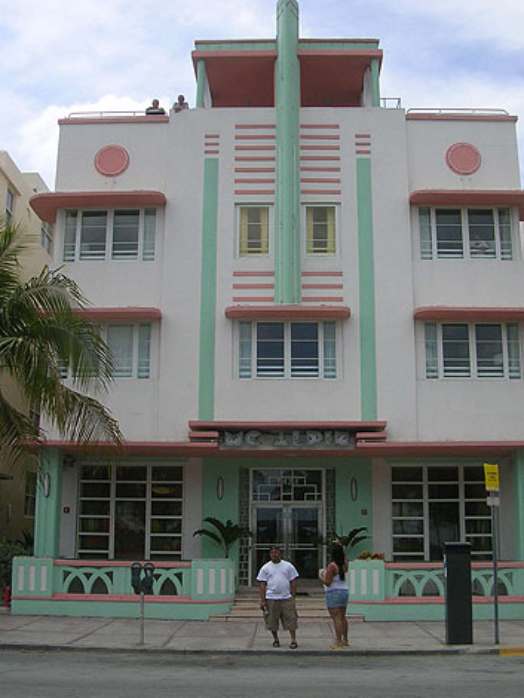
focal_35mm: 42
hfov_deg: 34.4
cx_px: 278
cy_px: 368
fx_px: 847
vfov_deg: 44.8
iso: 50
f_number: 2.8
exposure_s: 1/1144
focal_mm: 5.8
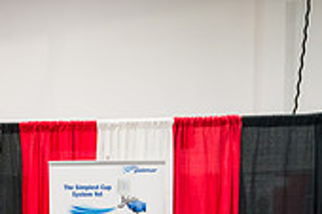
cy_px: 258
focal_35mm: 82
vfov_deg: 16.0
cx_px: -47
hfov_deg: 23.1
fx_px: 733
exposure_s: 1/320
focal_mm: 24
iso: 3200
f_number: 3.2
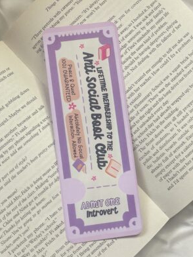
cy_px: 130
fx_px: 394
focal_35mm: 53
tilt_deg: -85.8
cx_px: 96
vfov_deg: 36.2
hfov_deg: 27.5
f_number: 2
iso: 125
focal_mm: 6
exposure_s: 1/50
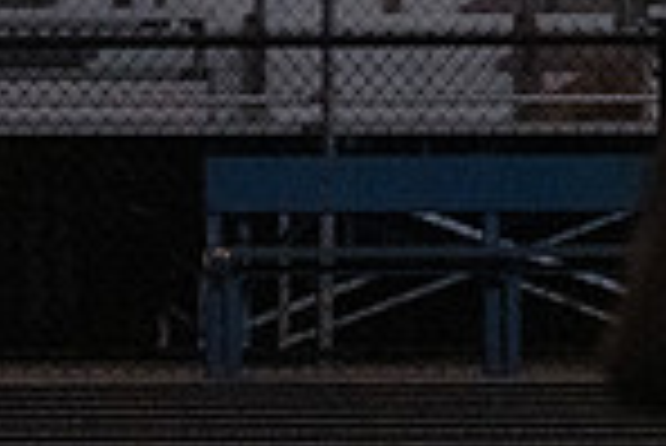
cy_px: 144
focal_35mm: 1141
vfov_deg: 1.2
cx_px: -612
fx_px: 21129
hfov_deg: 1.8
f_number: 4.5
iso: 6400
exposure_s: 1/1250
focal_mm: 195
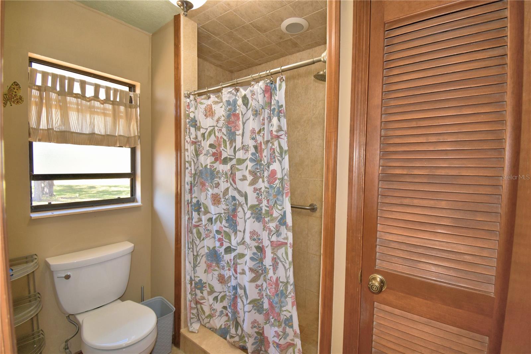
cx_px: 266
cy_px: 177
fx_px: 221
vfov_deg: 77.3
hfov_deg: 100.4
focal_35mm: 15
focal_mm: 10
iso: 200
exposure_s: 1/40
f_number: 4.5
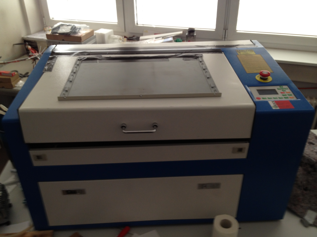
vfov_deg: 40.7
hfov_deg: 52.6
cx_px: 158
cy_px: 118
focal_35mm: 35
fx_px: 321
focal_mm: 4.28
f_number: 2.4
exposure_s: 1/20
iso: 80
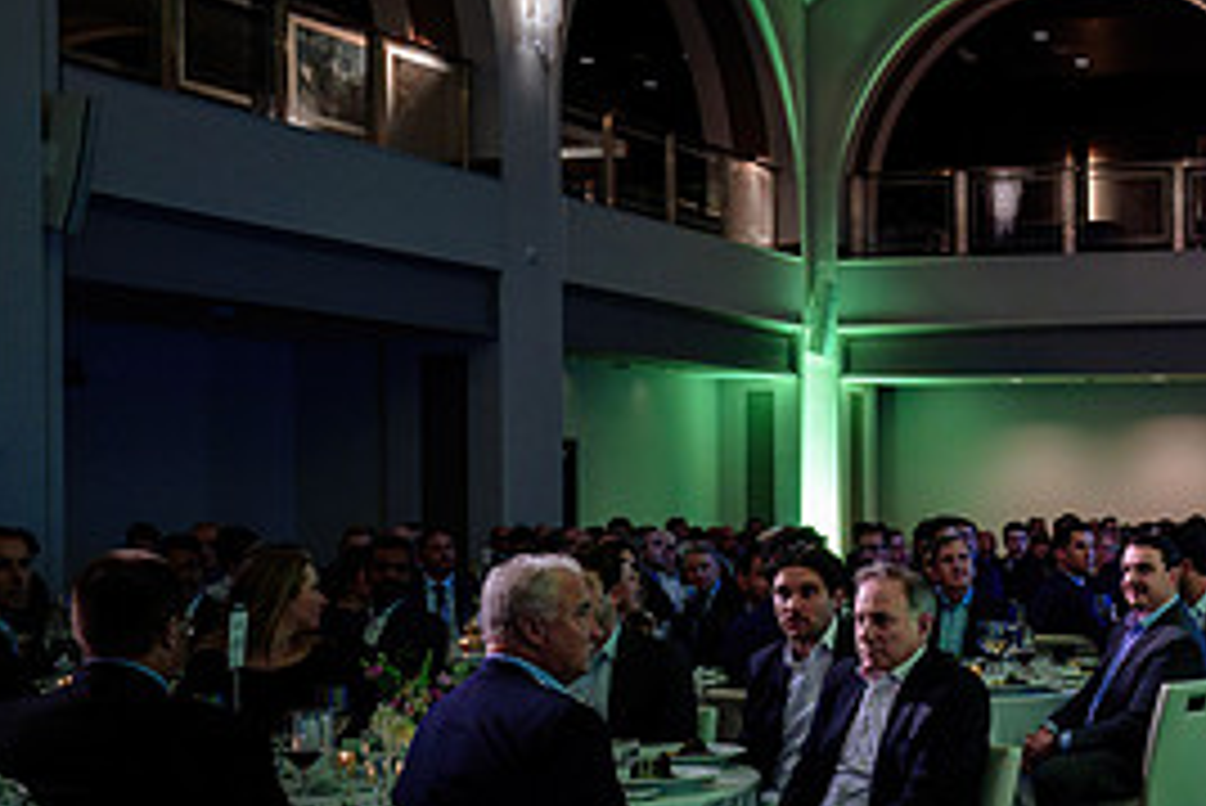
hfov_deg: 26.8
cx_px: 1287
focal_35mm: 70
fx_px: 2346
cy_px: 529
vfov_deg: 19.4
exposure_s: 1/60
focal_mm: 31
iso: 1000
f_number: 4
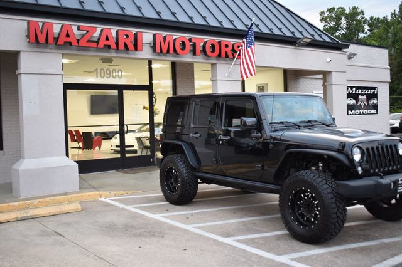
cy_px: 134
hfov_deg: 49.6
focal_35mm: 39
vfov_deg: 34.2
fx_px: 435
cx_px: 201
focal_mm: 26
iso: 560
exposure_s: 1/60
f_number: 4
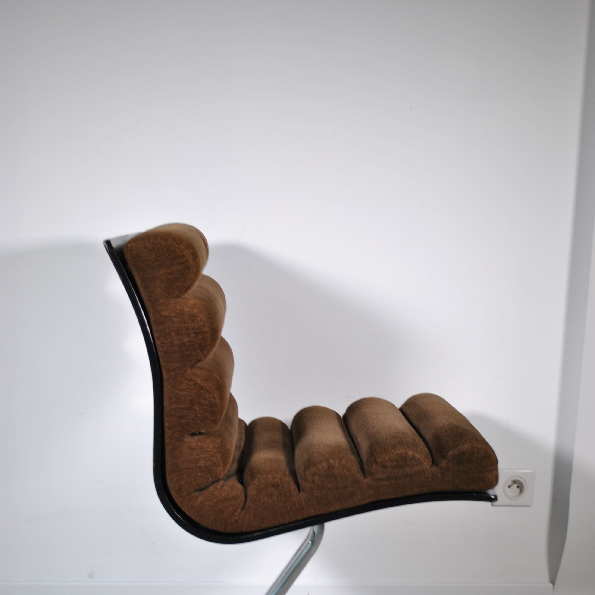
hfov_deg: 34.0
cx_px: 298
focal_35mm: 50
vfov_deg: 33.3
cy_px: 447
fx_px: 972
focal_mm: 26
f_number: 4.2
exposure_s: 1/50
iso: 200
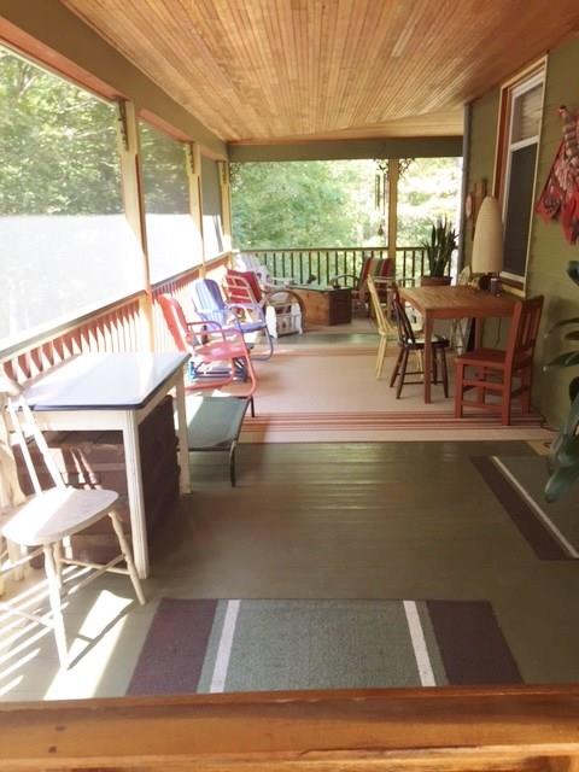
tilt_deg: -14.6
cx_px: 290
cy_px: 386
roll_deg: +1.9
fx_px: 647
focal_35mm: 29
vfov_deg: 61.7
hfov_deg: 48.2
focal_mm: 4.15
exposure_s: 1/60
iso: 40
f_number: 2.2
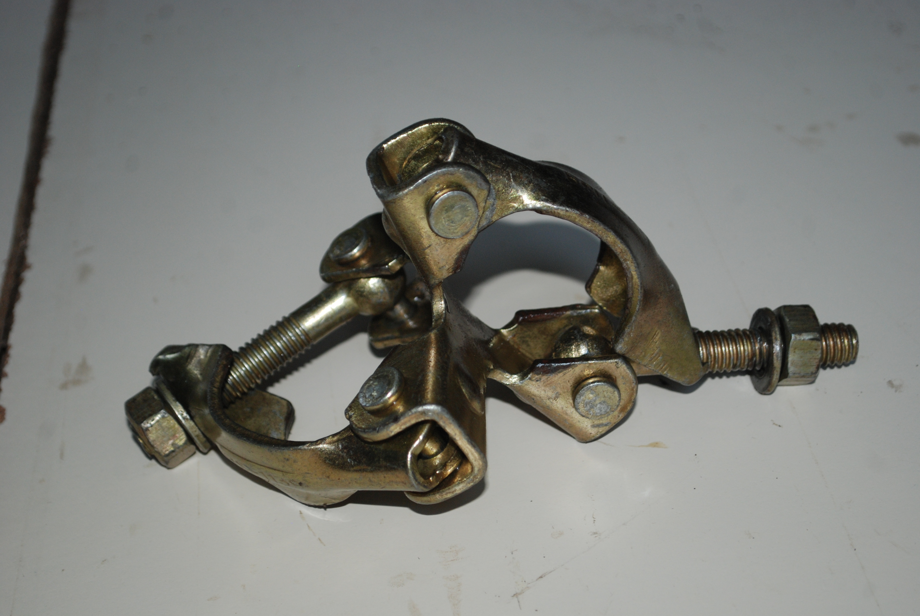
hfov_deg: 27.0
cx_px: 460
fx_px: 1919
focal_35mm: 75
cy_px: 308
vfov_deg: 18.2
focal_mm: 50
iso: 400
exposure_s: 1/60
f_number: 5.6
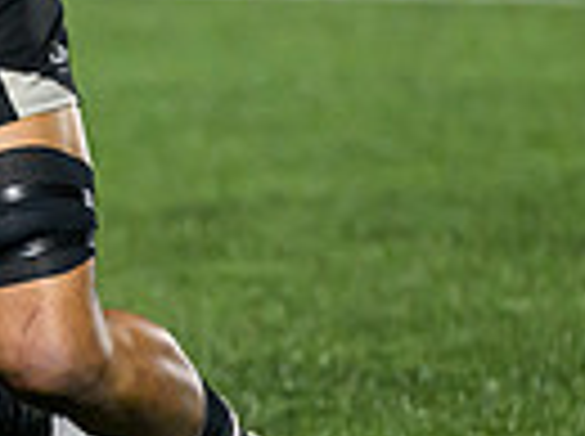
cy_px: 365
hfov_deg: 2.1
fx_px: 16244
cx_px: -525
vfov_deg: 1.5
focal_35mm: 963
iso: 5000
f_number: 3.5
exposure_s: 1/1600
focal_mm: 200
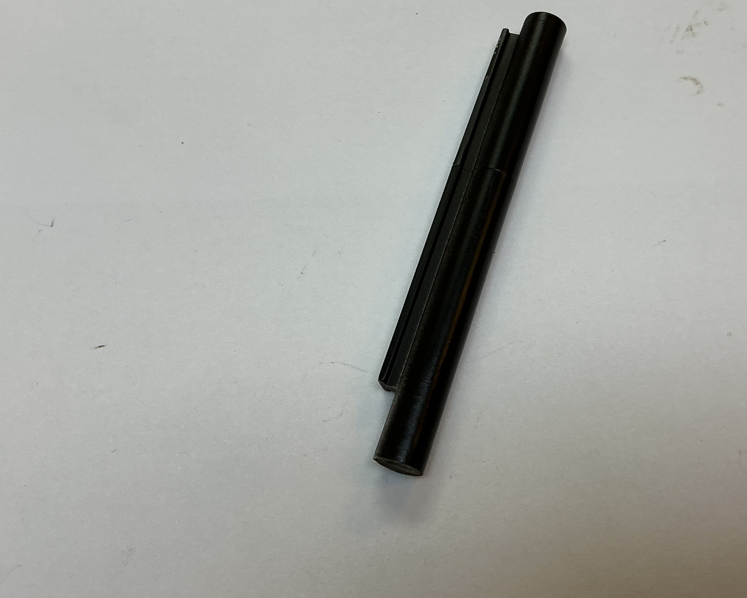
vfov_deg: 35.4
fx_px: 929
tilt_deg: -65.9
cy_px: 211
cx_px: 415
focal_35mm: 42
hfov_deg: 43.8
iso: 20
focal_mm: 3
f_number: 1.8
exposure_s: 1/100
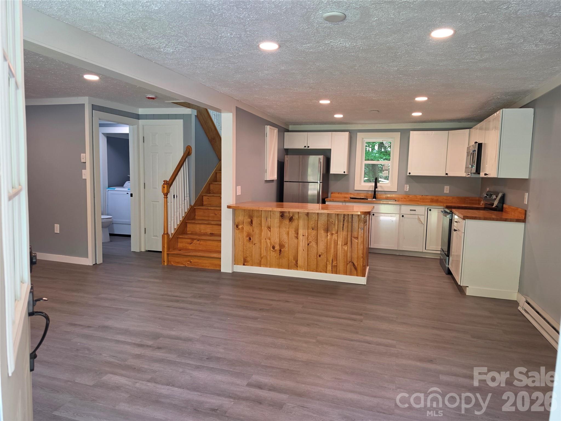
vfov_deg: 58.9
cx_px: 280
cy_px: 210
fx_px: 373
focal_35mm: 23
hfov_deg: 73.9
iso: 100
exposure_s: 1/120
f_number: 1.4
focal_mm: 6.5
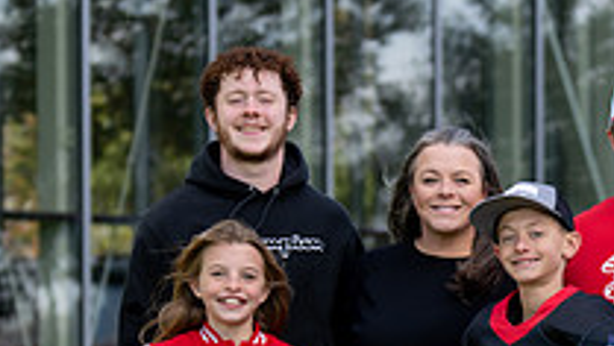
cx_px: 481
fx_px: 3634
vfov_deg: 5.4
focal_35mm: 223
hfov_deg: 9.6
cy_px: 455
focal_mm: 70
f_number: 2.8
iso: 100
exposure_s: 1/500
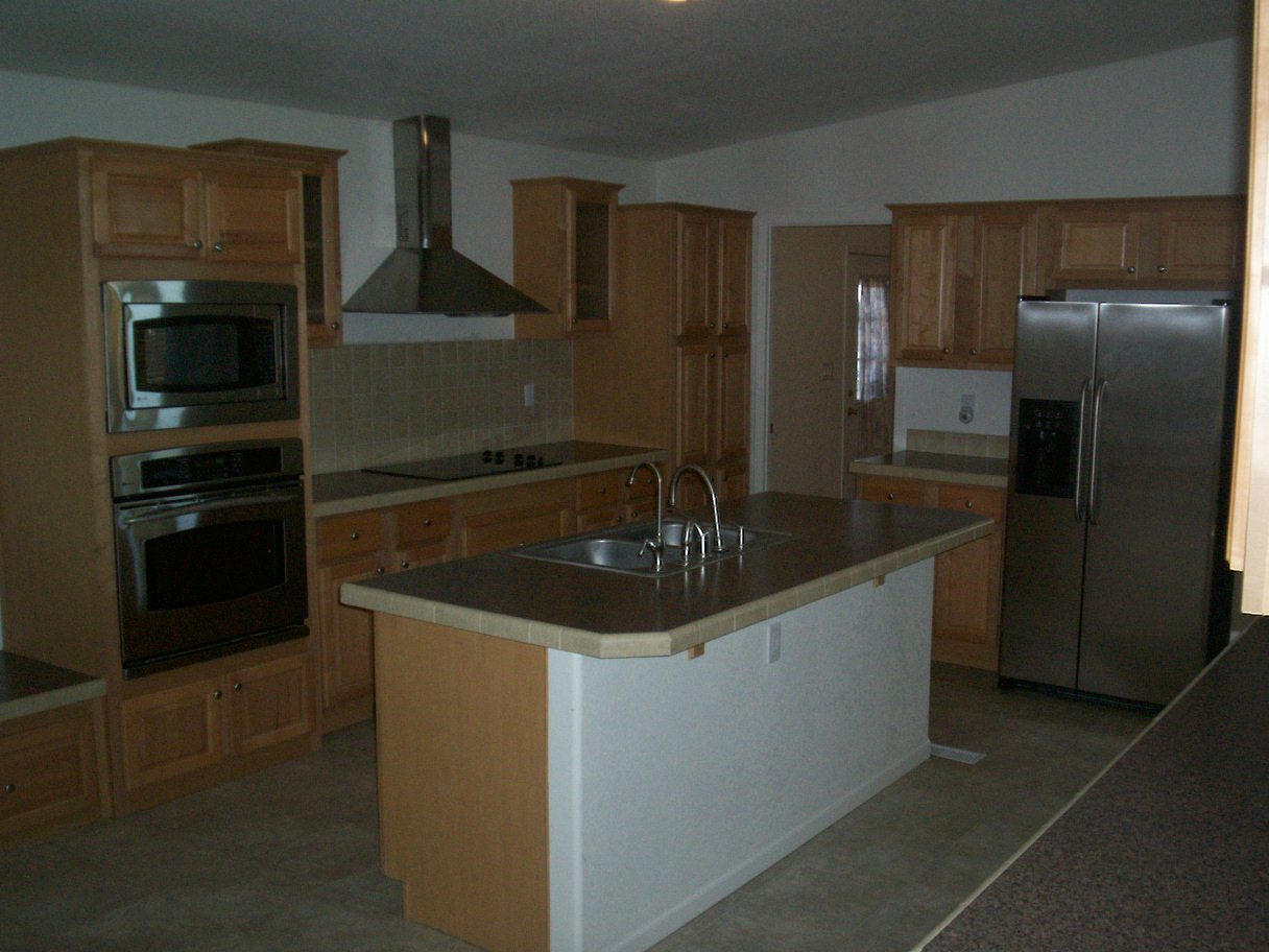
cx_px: 634
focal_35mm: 36
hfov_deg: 51.4
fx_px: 1320
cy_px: 476
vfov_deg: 39.7
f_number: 4.5
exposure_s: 1/64
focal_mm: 5.9
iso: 140
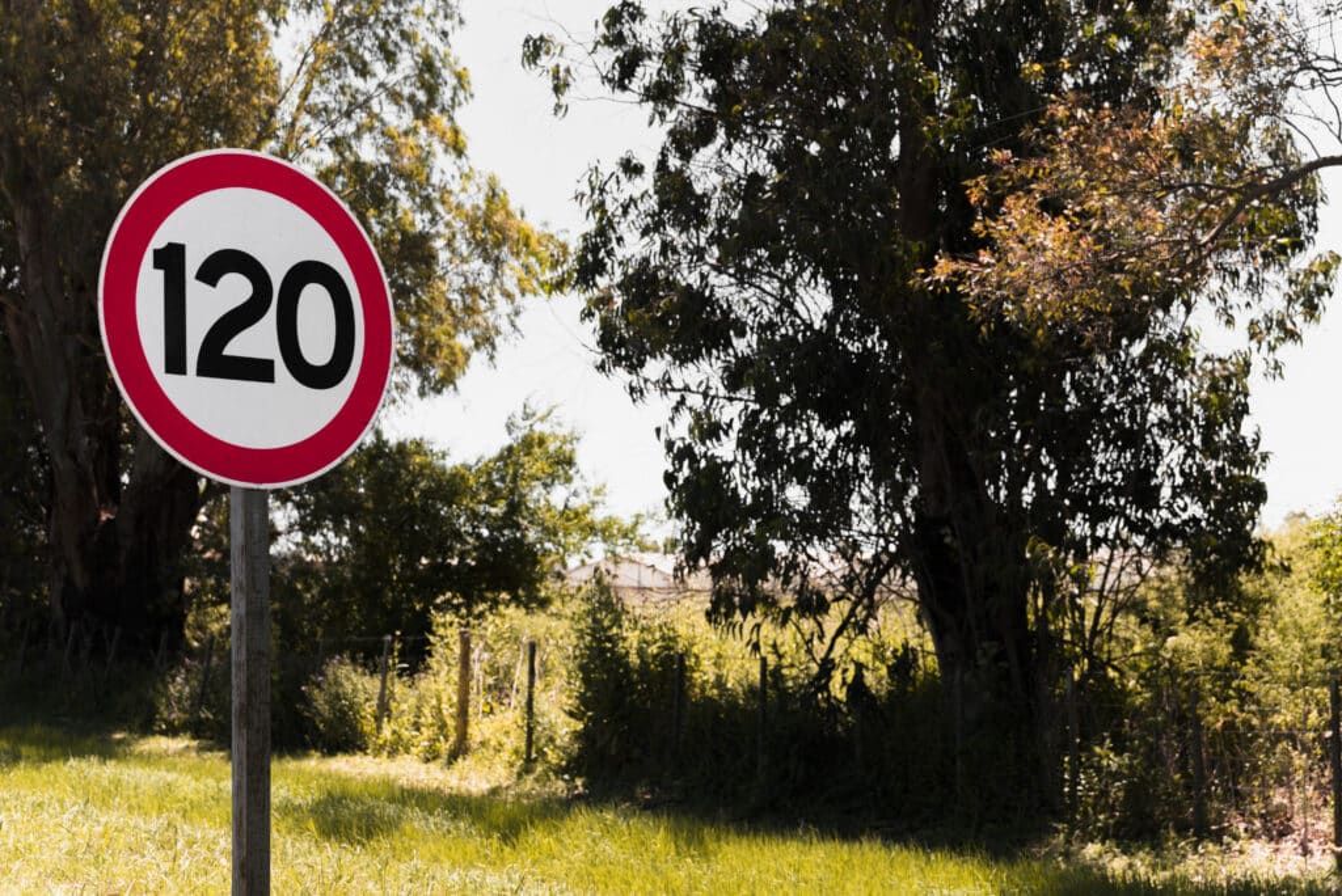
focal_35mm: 50
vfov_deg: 27.0
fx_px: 1865
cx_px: 671
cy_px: 448
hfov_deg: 39.6
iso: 64
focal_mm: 50
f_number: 4
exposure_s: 1/160
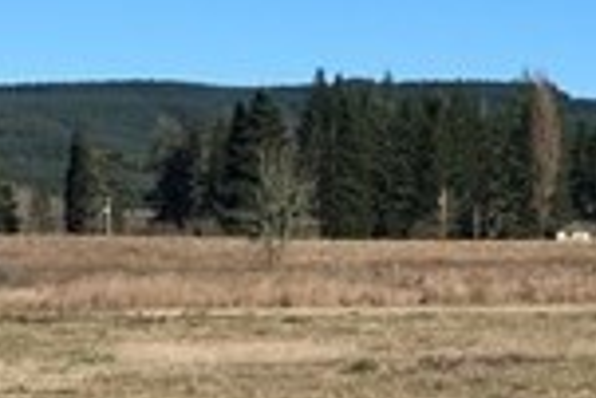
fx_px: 2121
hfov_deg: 15.9
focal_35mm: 128
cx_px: 438
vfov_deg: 10.6
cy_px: 402
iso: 25
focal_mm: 4.15
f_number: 2.2
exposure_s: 1/1508
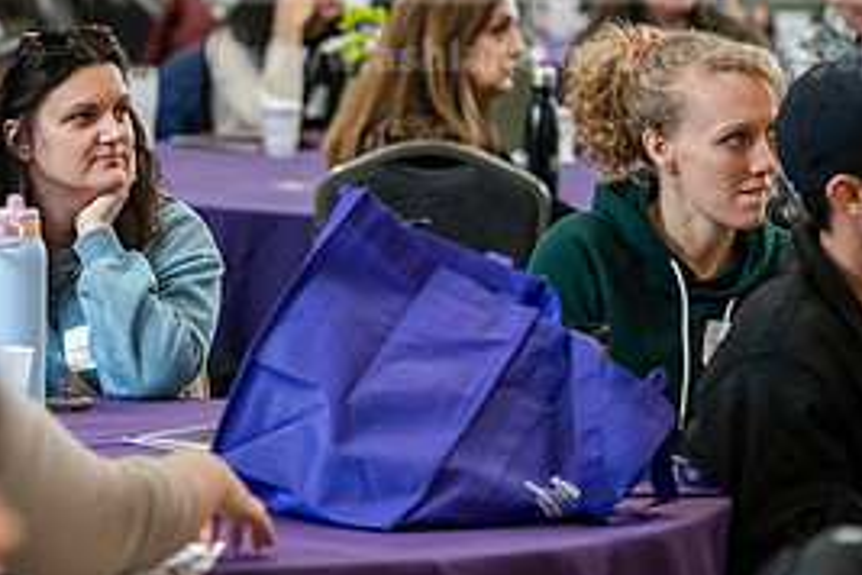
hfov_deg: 7.6
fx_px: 6512
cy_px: 124
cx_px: 103
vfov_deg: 5.0
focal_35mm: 272
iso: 1600
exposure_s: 1/200
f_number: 3.2
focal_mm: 125
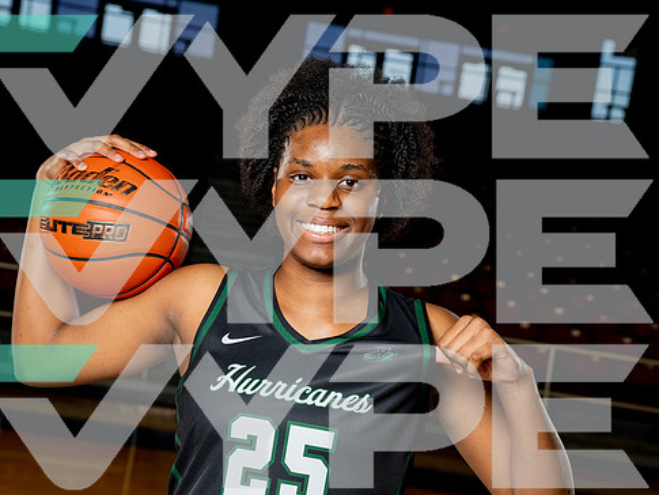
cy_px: 252
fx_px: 1466
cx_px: 307
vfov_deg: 19.1
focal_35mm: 77
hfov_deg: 25.3
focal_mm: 67
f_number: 5.6
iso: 640
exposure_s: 1/250
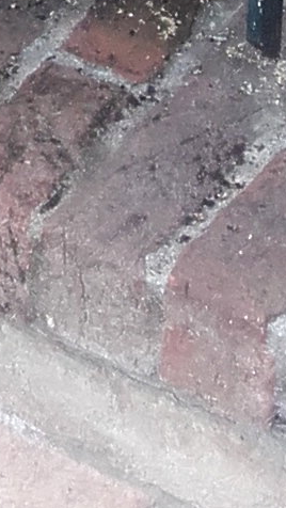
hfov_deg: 6.5
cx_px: -225
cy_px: -784
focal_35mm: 184
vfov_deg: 10.0
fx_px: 2479
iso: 60
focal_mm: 3.31
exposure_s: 1/100
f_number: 2.2
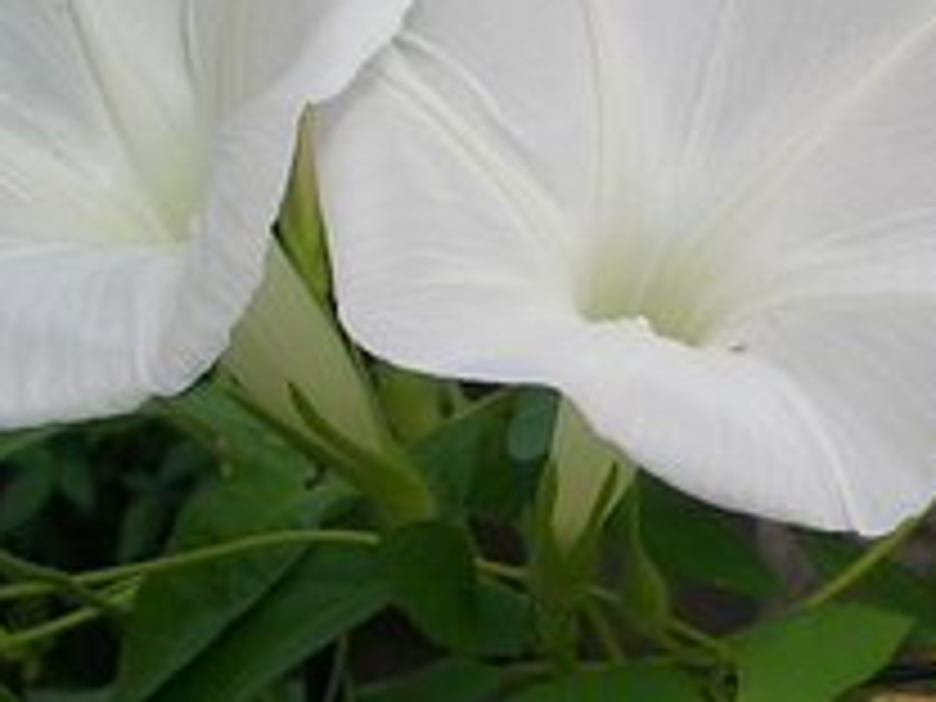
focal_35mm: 86
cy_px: 202
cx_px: 788
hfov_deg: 22.4
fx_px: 2325
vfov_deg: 17.1
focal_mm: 5.8
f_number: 2.6
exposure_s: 1/800
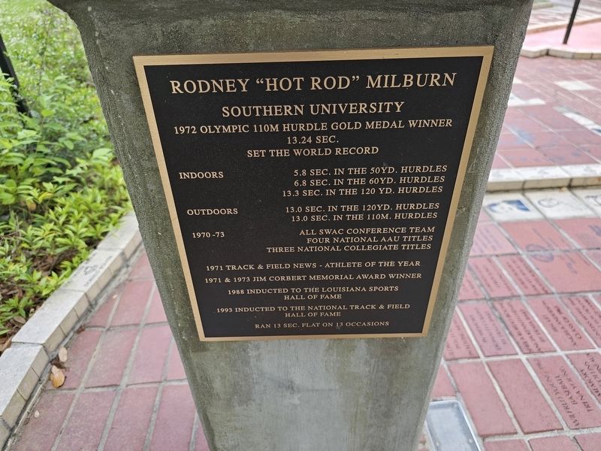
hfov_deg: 73.9
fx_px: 399
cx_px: 300
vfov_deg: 58.9
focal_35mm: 23
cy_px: 226
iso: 64
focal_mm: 6.3
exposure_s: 1/207
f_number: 1.7
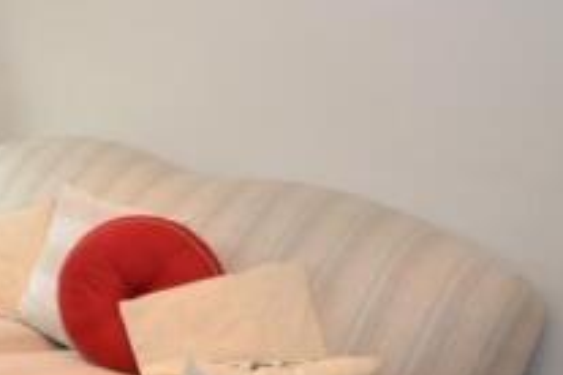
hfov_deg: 27.5
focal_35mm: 57
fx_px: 891
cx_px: -219
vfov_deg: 23.7
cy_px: 221
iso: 560
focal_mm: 12
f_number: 3.8
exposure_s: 1/60
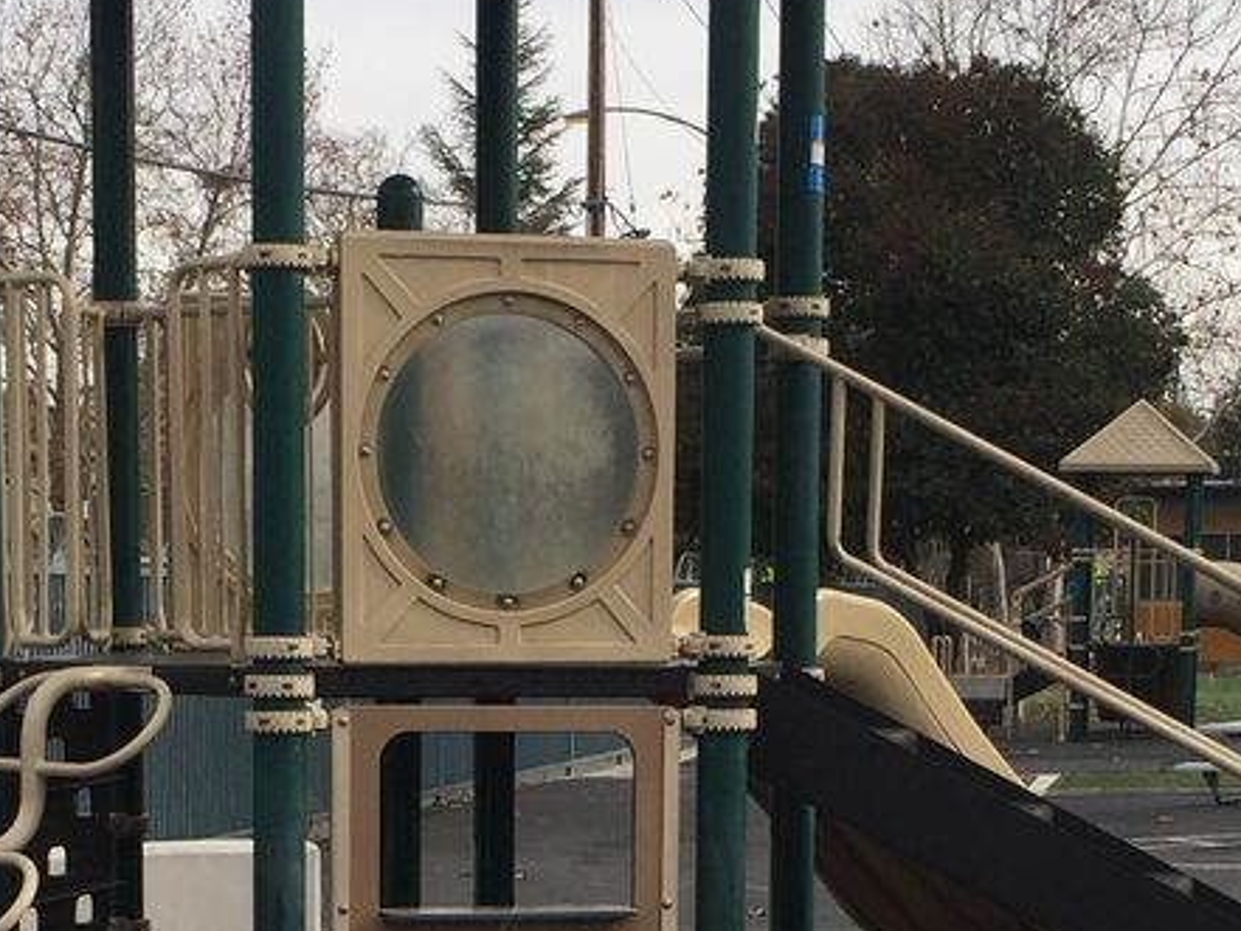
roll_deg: -1.3
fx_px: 3586
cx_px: 566
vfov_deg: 14.3
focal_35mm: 100
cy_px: 1111
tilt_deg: -8.2
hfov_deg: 19.6
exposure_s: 1/1236
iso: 32
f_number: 2.2
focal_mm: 4.15
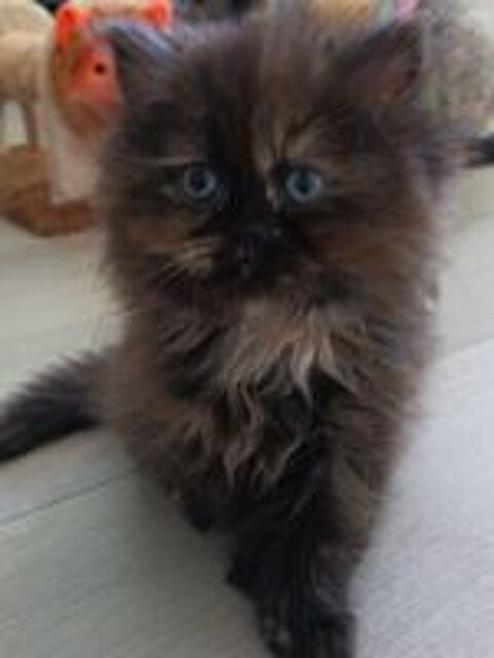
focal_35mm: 48
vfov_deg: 39.7
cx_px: 247
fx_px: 913
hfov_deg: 30.3
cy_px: 329
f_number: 4
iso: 3803
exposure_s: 1/25
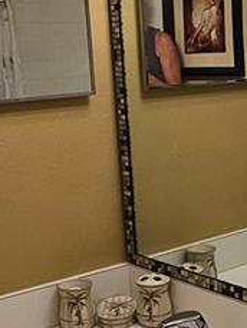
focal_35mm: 68
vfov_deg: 28.3
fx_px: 646
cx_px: 205
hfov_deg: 21.3
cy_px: 226
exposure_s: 1/60
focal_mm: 2.2
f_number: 2.2
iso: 80
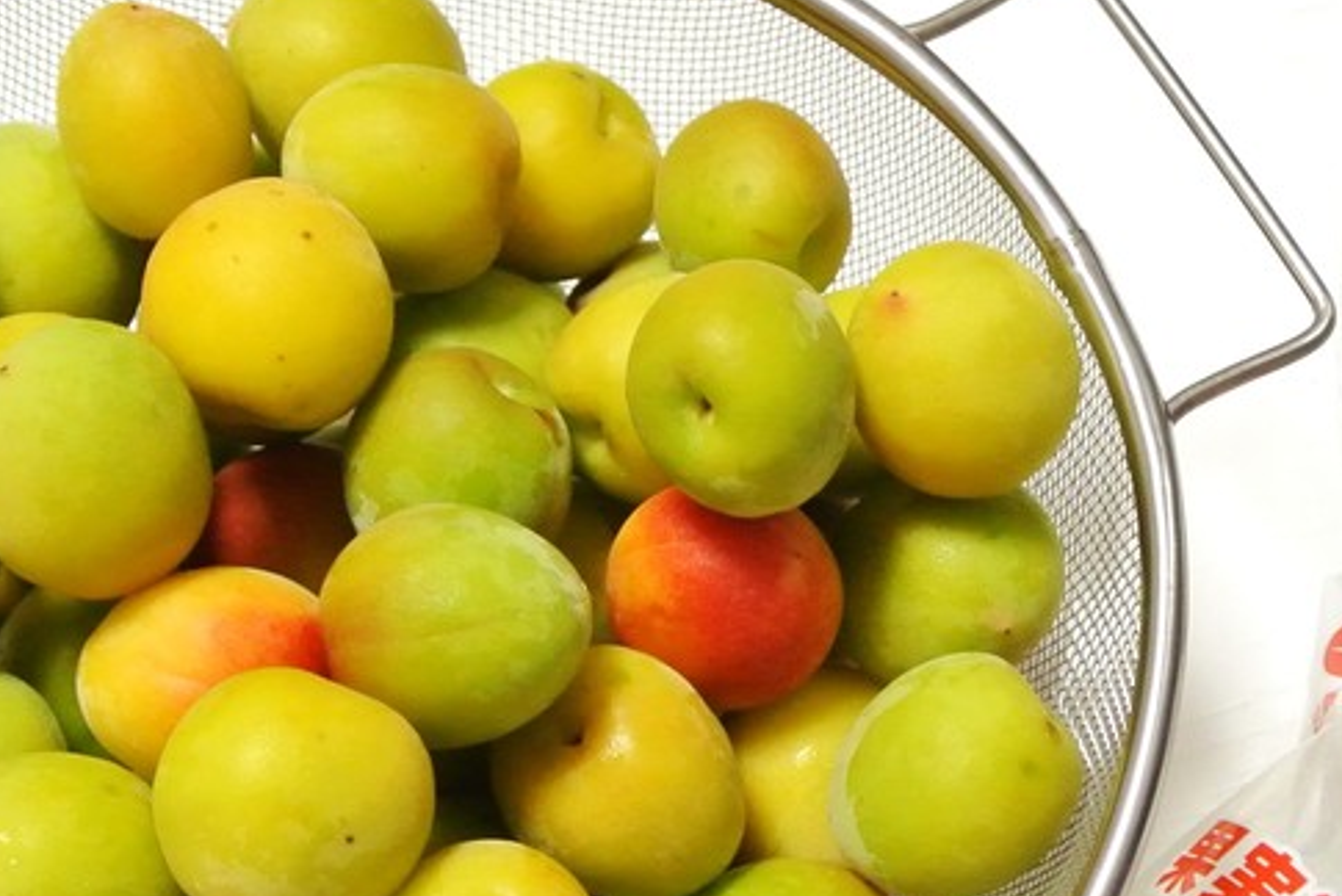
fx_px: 3842
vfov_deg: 13.1
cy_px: 972
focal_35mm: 103
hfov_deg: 19.7
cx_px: 952
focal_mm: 14.5
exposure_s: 1/25
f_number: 4
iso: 800
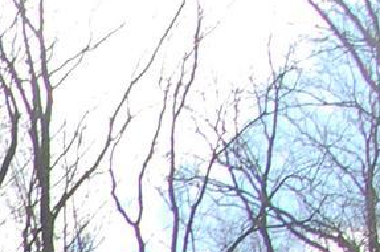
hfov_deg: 8.9
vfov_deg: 6.2
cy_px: 897
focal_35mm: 193
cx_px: -727
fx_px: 2033
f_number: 8
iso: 200
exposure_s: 1/250
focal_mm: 18
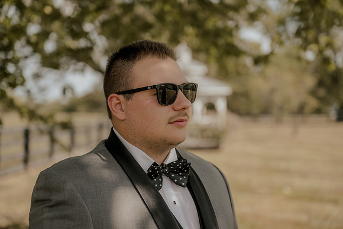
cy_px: 114
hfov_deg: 28.8
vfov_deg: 19.5
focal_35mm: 70
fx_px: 667
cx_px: 172
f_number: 3.2
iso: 250
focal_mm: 70
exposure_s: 1/1000
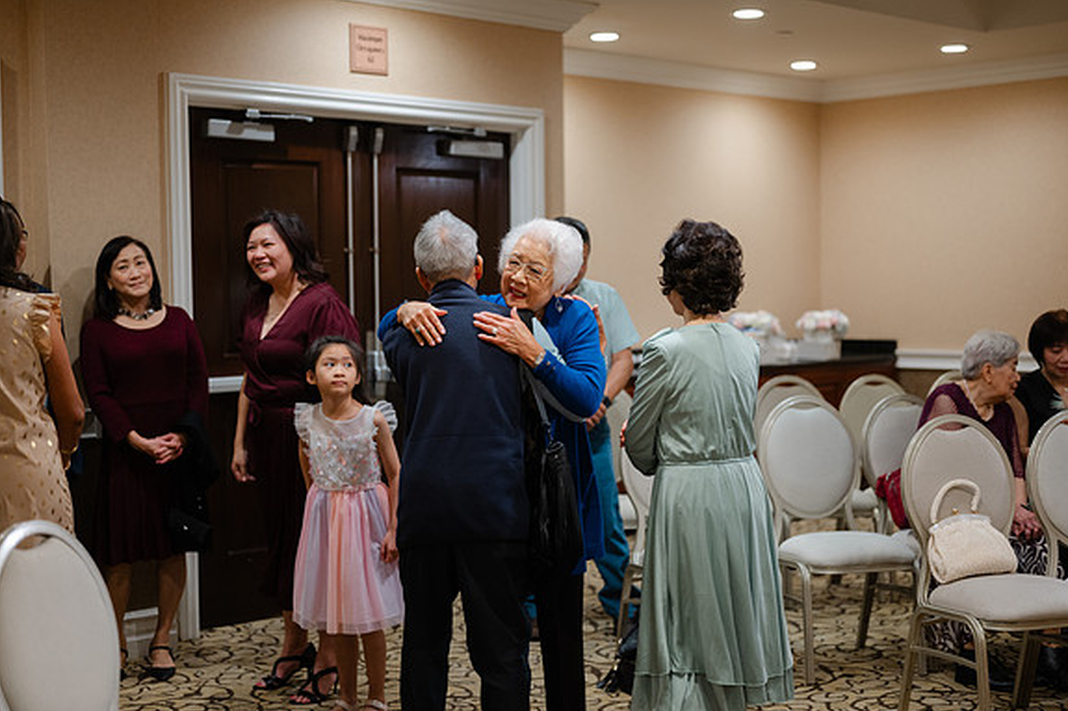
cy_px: 357
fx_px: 1542
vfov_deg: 26.0
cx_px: 528
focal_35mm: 52
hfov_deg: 38.2
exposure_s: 1/125
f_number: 1.8
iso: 640
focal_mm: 50
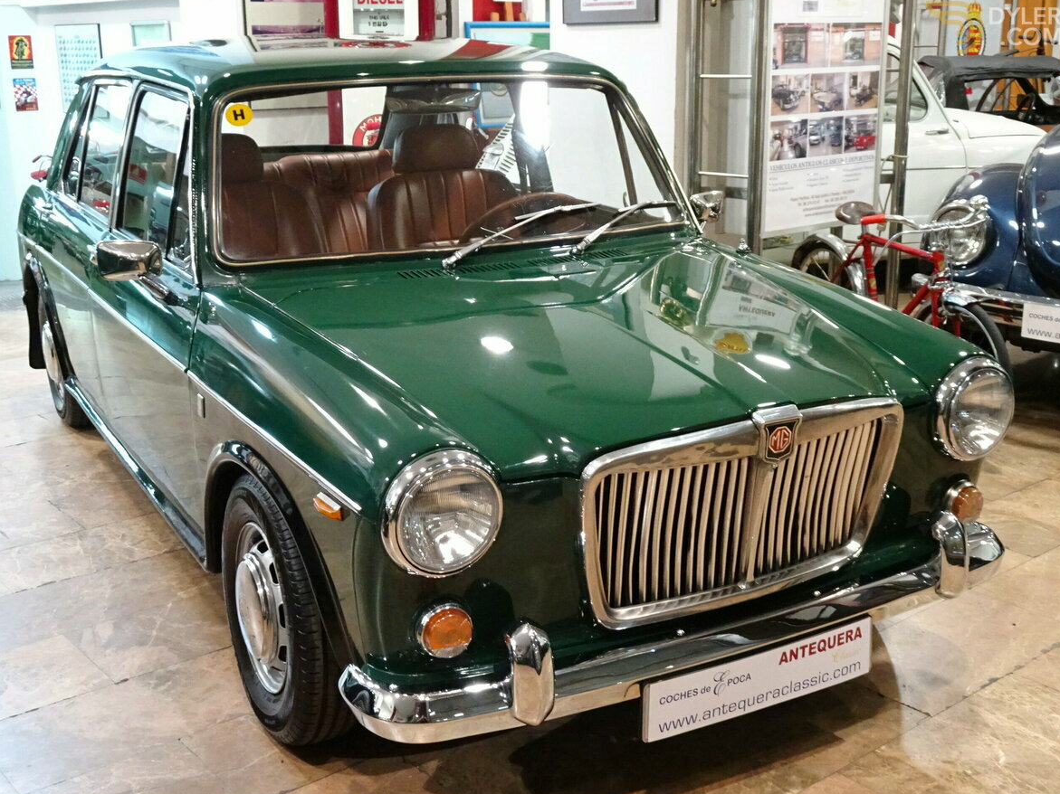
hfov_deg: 45.8
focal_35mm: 41
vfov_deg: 35.1
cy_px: 399
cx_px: 528
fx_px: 1255
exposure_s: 1/10
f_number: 4
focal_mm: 6.8
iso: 800
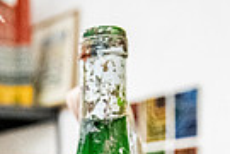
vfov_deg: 11.4
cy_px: 316
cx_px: -37
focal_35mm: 107
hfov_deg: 18.2
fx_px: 684
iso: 2500
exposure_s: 1/200
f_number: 5
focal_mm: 24
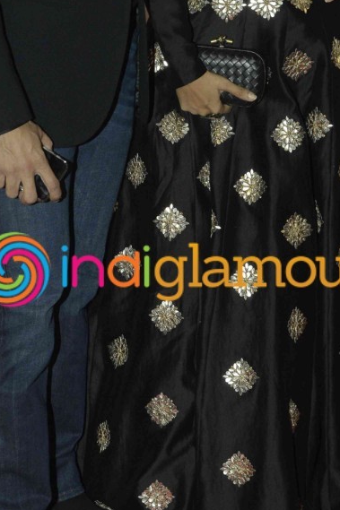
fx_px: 1460
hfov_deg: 13.3
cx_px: 173
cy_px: 91
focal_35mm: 103
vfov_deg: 19.6
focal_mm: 26
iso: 800
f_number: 8
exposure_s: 1/200
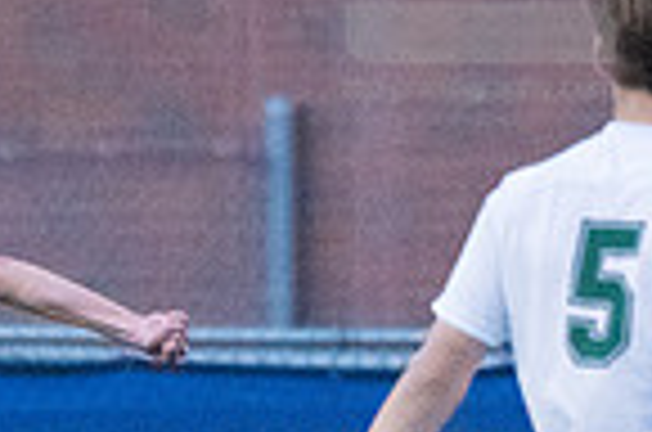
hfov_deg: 1.0
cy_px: 562
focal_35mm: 2161
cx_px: -157
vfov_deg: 0.6
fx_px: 39052
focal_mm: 360
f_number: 5.6
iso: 6400
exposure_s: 1/2000
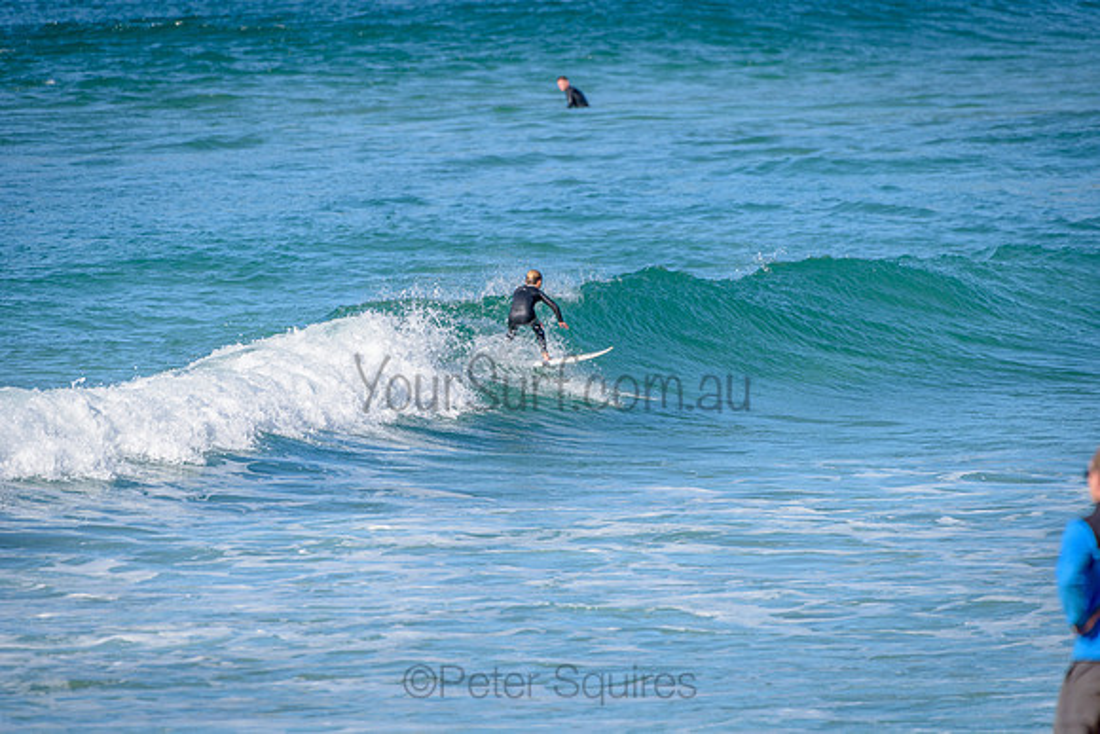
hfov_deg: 4.1
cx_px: 550
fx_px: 15281
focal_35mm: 500
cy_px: 367
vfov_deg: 2.8
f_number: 5.6
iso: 220
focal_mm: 500
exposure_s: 1/2000
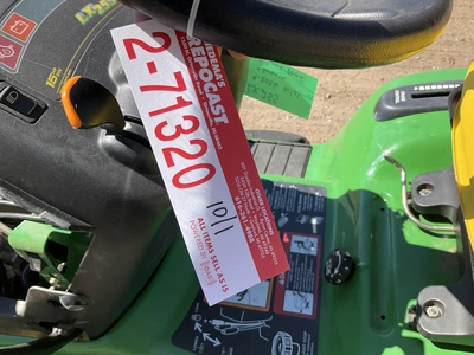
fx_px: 397
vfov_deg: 48.2
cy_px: 178
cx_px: 237
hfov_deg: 61.7
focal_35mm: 29
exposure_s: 1/883
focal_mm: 3
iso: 25
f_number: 1.8
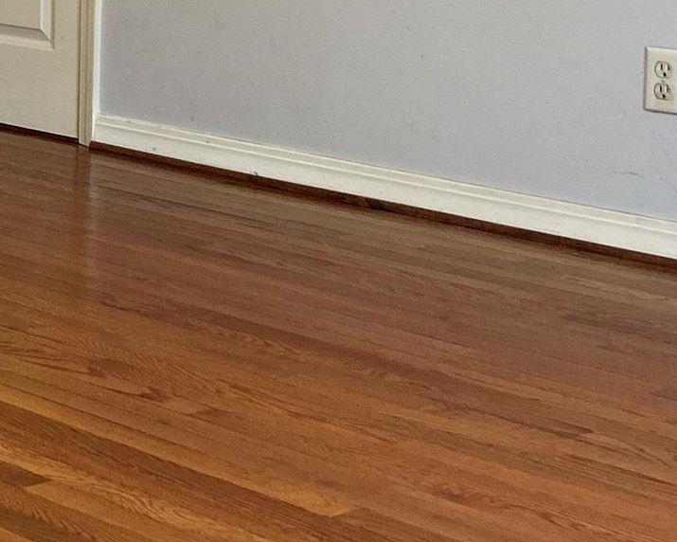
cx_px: -227
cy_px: -220
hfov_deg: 16.6
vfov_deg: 13.5
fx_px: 2184
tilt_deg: -0.6
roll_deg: -1.2
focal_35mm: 109
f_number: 1.5
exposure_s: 1/60
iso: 100
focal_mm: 5.7
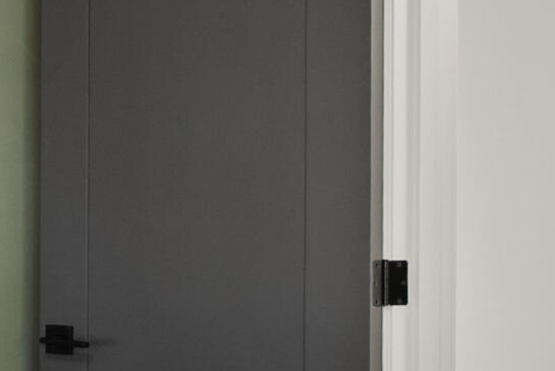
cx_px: -436
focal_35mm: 89
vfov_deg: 15.3
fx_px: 1373
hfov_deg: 18.2
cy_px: 261
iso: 100
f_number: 8
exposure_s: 1/1.67
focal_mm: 16
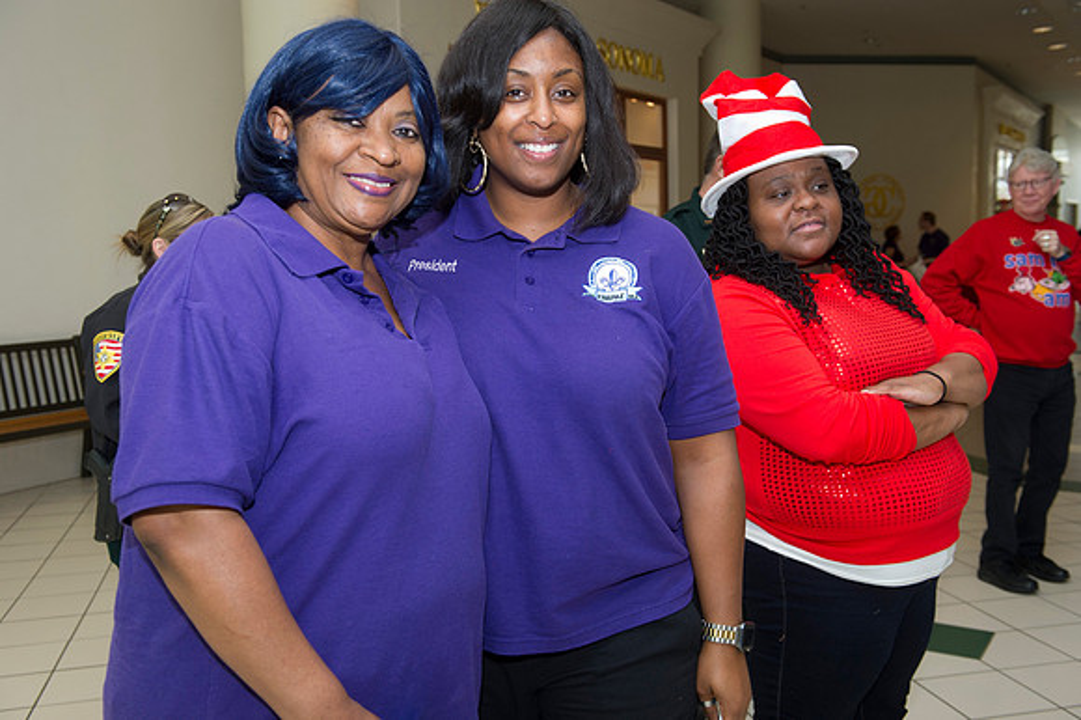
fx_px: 1140
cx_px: 540
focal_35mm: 38
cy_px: 360
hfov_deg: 50.7
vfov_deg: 35.0
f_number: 5.6
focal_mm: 38
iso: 1250
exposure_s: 1/250
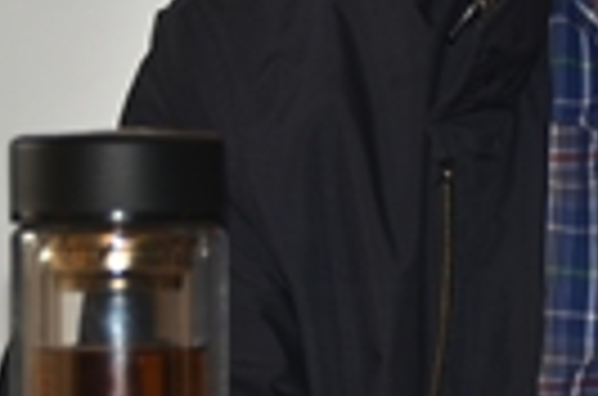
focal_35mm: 552
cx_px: 760
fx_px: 9147
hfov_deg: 3.7
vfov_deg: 2.5
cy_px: 7
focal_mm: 98
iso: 100
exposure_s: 1/60
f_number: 5.3
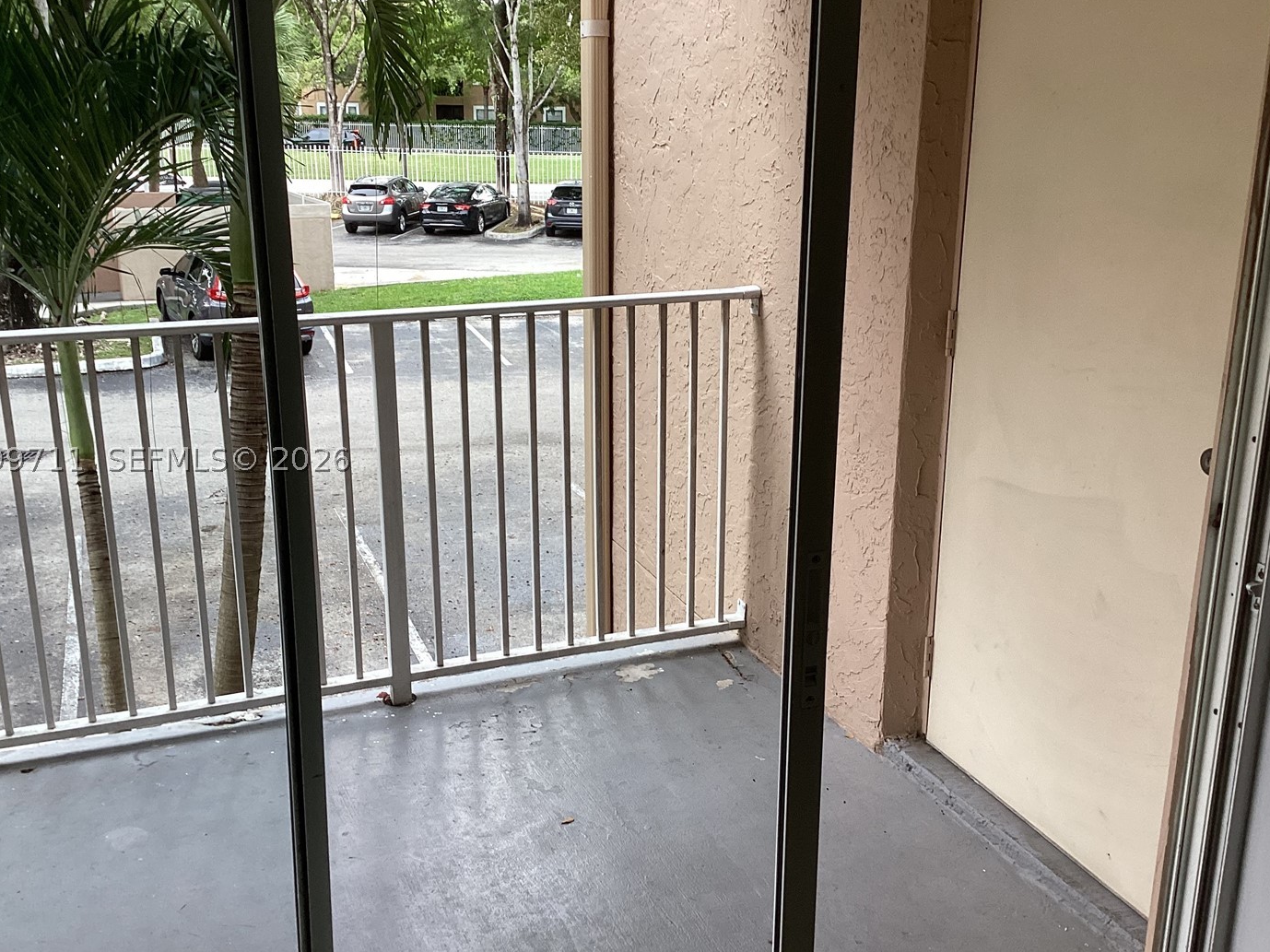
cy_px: 459
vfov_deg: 39.6
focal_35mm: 36
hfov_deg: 51.4
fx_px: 1321
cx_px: 632
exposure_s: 1/60
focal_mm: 3.3
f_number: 2.4
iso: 64
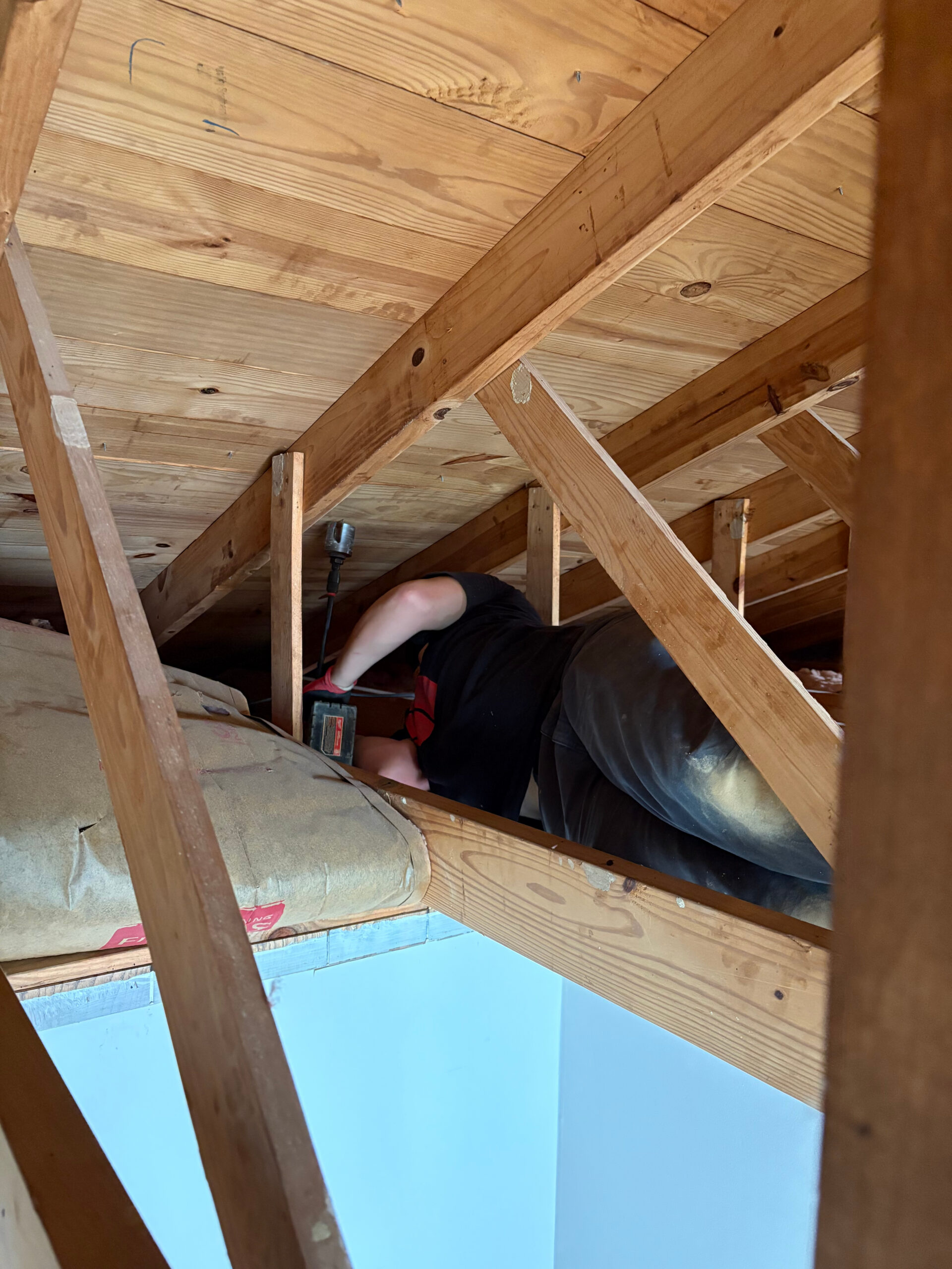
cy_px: 634
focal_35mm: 26
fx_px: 953
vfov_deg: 67.3
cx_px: 476
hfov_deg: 53.1
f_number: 1.6
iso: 500
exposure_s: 1/60
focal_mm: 5.96
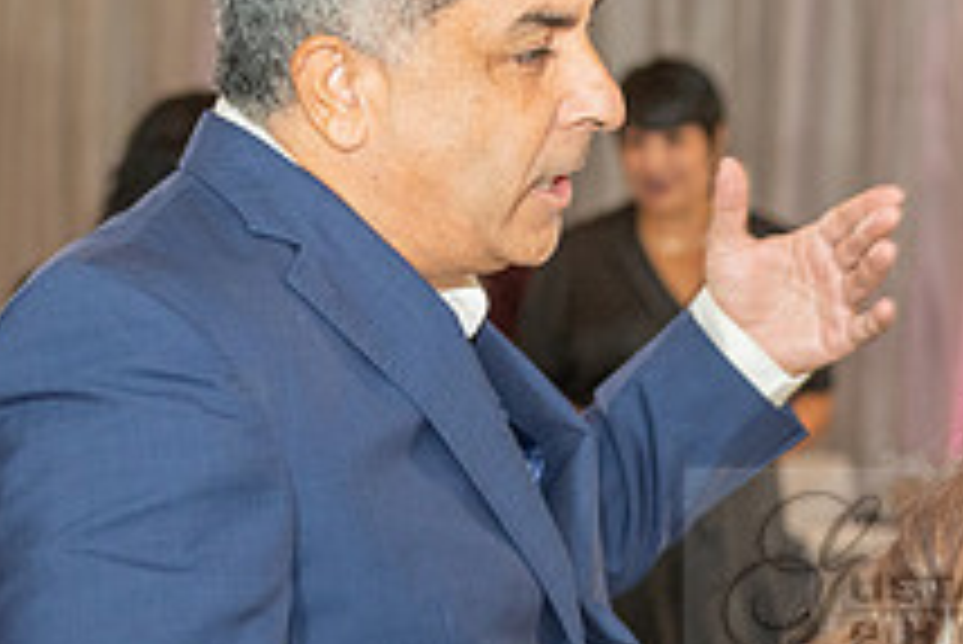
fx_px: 3988
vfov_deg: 9.2
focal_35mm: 149
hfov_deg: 13.5
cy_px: 574
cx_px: 1076
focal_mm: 55
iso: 1600
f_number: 3.5
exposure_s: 1/125
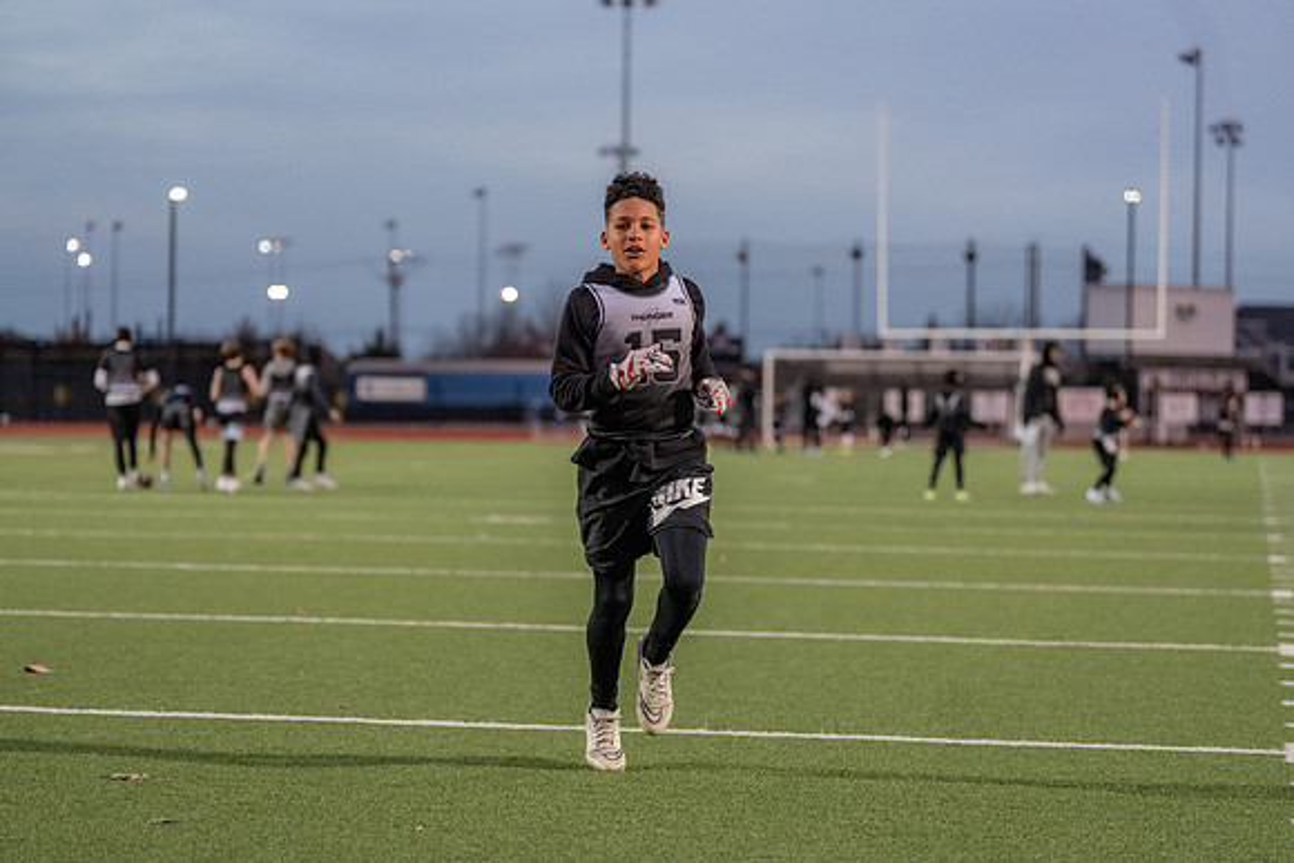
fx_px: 3451
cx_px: 647
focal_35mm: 96
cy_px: 432
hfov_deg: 21.2
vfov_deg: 14.3
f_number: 2.8
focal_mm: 96
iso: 4000
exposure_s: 1/1000
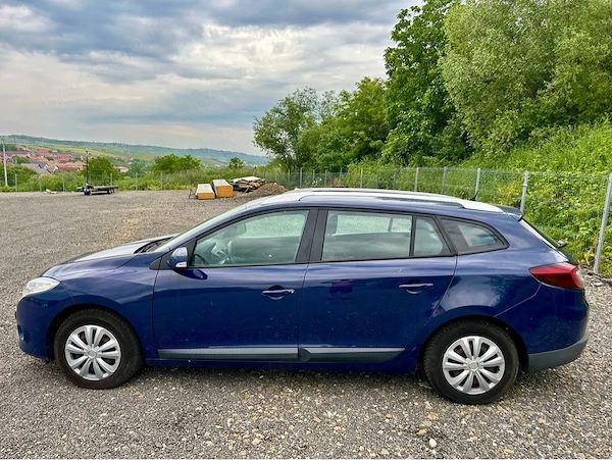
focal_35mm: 26
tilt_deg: -9.8
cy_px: 230
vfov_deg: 53.1
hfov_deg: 67.3
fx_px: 460
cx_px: 306
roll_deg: -2.3
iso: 50
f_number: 1.5
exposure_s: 1/1934
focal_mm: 5.7
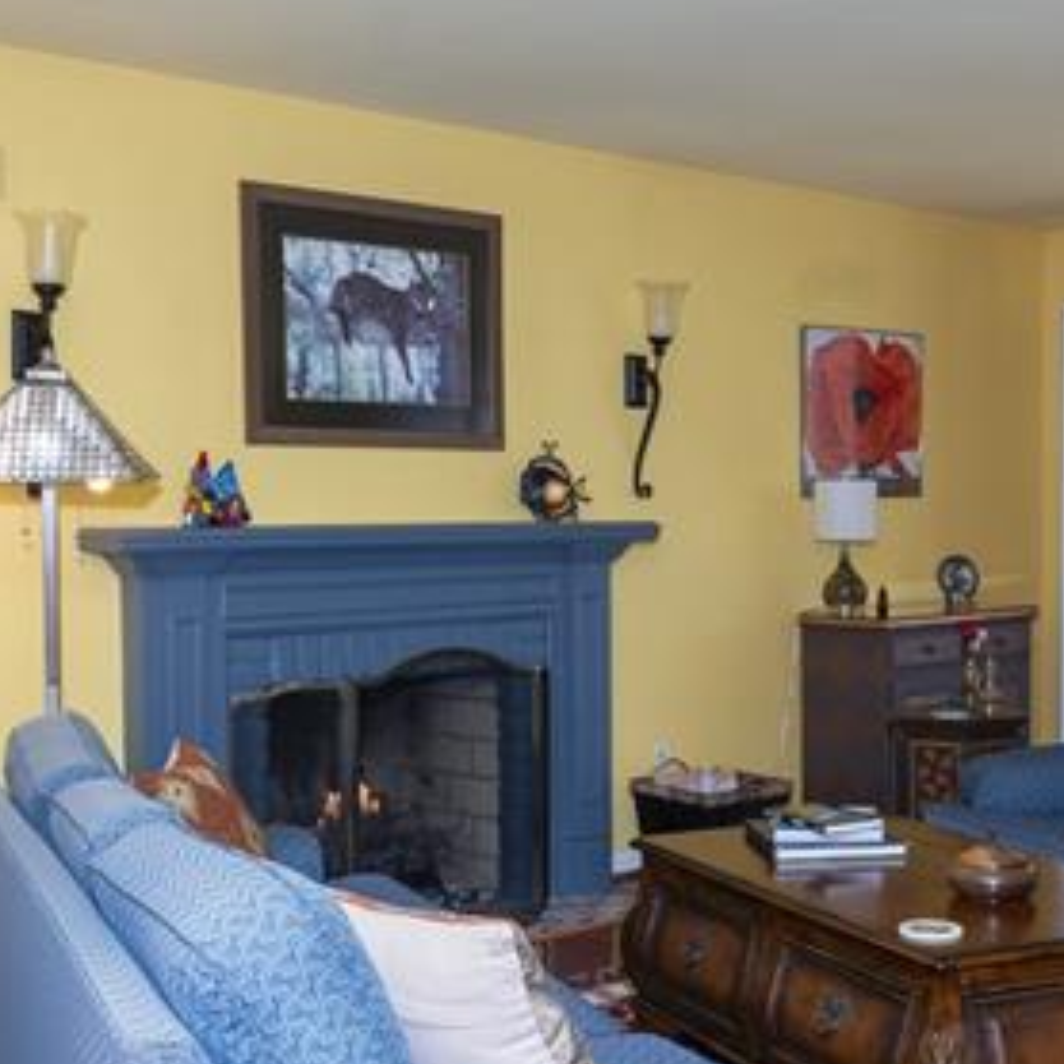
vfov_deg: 36.0
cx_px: 593
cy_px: 591
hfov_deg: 36.0
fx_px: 1634
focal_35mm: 47
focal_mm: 15
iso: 640
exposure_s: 1/160
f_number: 7.1
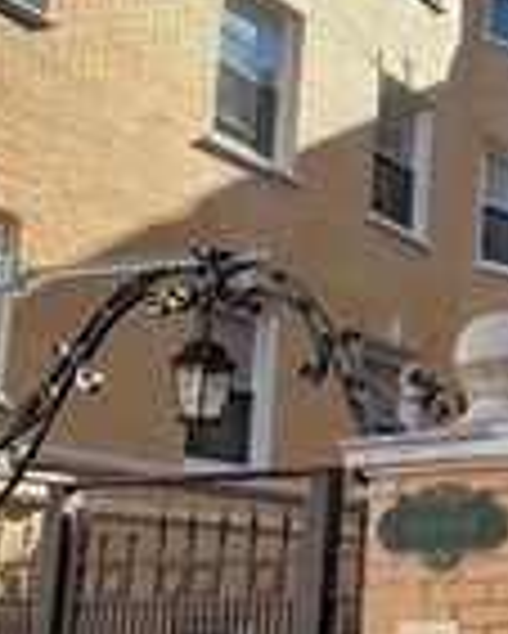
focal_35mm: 60
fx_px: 1126
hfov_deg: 19.8
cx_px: 877
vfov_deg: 31.2
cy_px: 429
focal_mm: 1.57
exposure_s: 1/351
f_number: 1.8
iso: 32
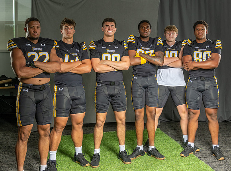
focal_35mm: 49
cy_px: 55
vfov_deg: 28.9
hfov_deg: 38.6
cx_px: 141
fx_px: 328
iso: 200
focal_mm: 34
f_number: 8
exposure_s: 1/200
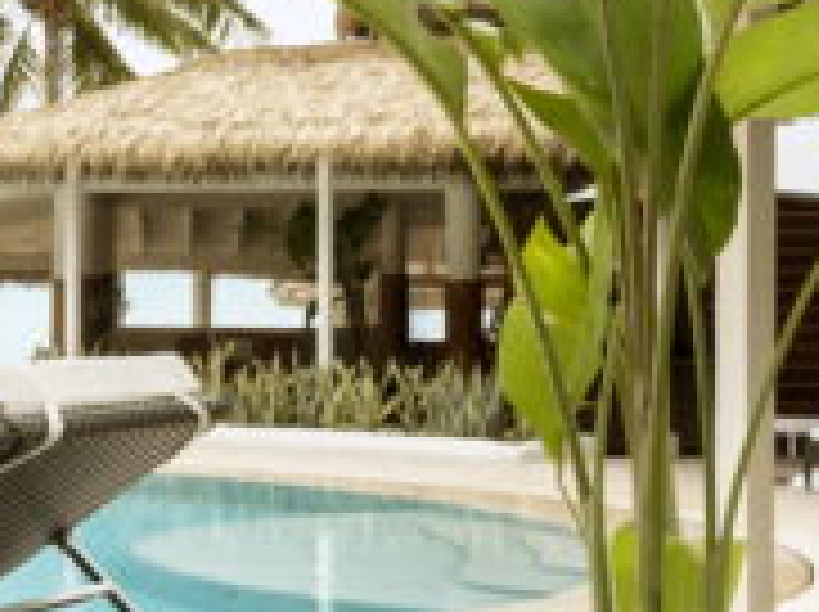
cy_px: 14
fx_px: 2812
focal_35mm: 119
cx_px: -806
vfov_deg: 12.3
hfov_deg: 14.0
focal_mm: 23
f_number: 11
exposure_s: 1/125
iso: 100
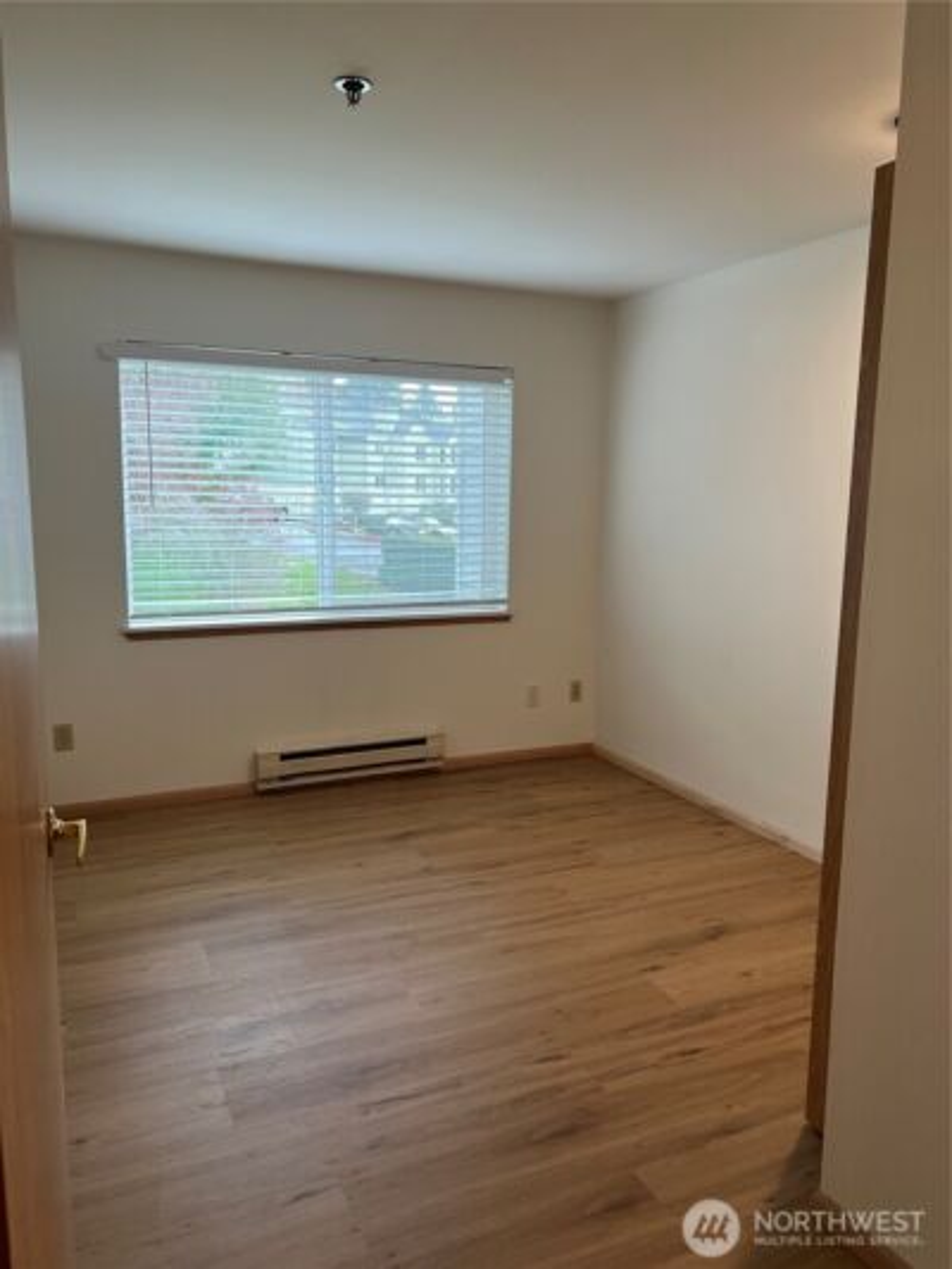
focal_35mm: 26
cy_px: 634
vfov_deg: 67.3
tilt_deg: -8.9
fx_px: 953
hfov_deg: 53.1
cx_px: 476
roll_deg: -1.1
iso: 100
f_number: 1.5
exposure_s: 1/120
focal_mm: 5.7
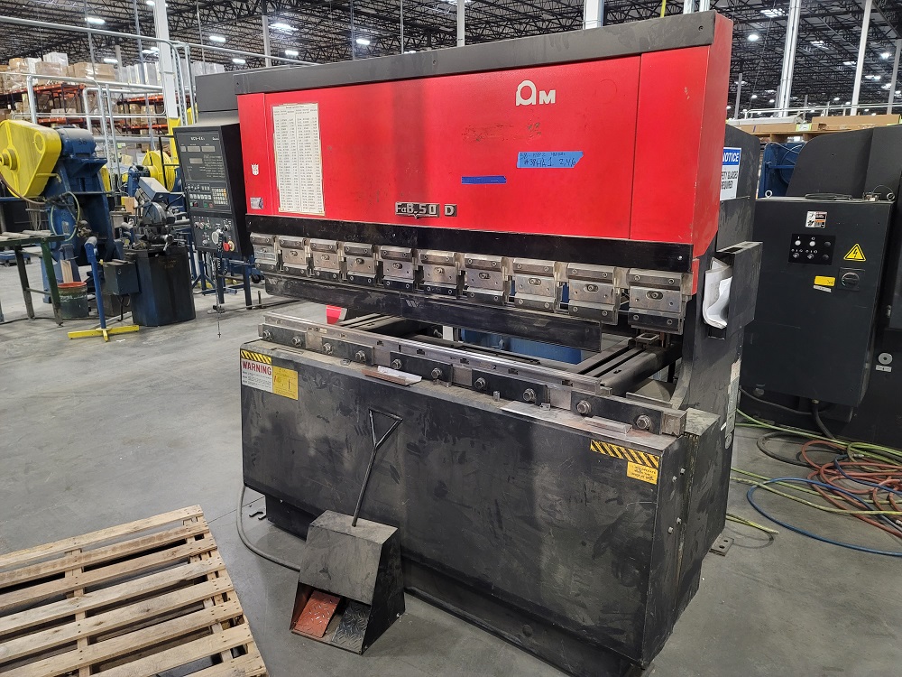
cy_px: 338
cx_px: 451
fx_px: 651
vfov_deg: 54.9
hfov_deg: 69.4
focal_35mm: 25
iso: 500
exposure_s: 1/39
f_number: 1.8
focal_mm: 7
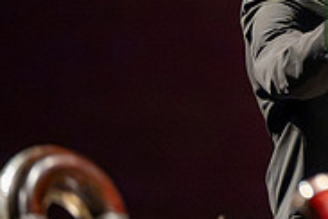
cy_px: 21
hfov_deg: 3.2
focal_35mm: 633
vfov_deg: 2.2
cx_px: 459
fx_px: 5767
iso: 16000
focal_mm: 200
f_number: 2.8
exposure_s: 1/640
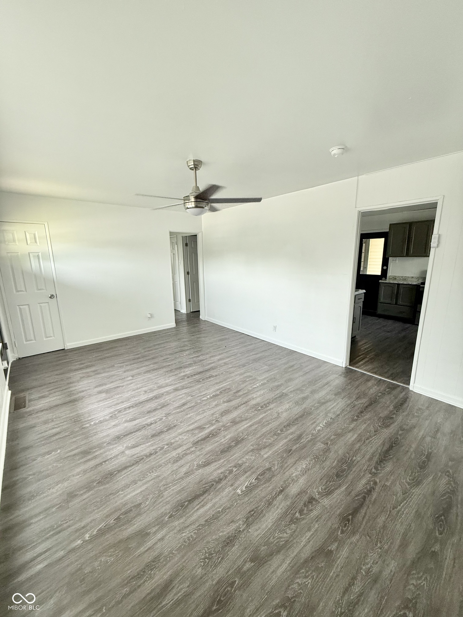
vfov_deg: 102.1
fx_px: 250
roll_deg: +1.0
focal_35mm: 14
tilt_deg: -11.2
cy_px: 308
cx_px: 232
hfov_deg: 85.7
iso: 250
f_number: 2.2
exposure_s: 1/99
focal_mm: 2.22
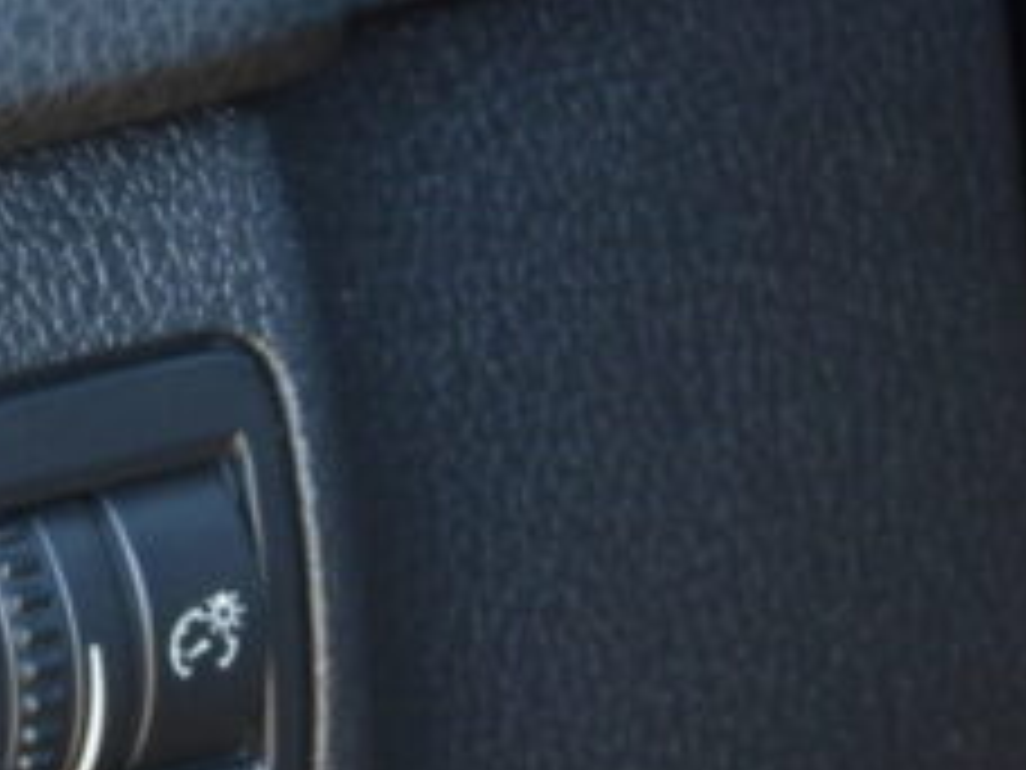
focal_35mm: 484
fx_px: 14346
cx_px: -468
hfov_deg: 4.1
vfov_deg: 3.1
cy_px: 838
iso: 220
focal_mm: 27.9
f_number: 4
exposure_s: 1/60
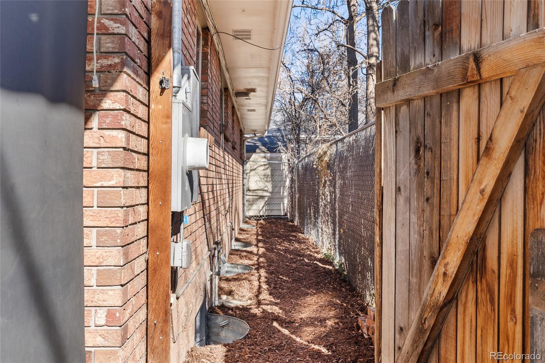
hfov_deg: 54.4
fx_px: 530
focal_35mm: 35
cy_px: 182
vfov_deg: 37.8
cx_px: 272
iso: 160
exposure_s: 1/40
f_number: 8
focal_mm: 35
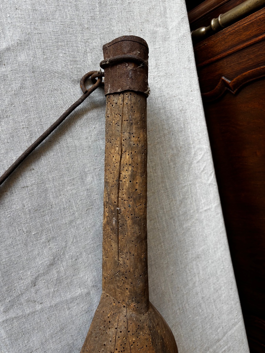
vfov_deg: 67.3
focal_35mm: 26
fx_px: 265
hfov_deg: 53.1
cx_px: 132
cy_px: 176
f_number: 1.6
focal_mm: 5.96
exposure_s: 1/156
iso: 40
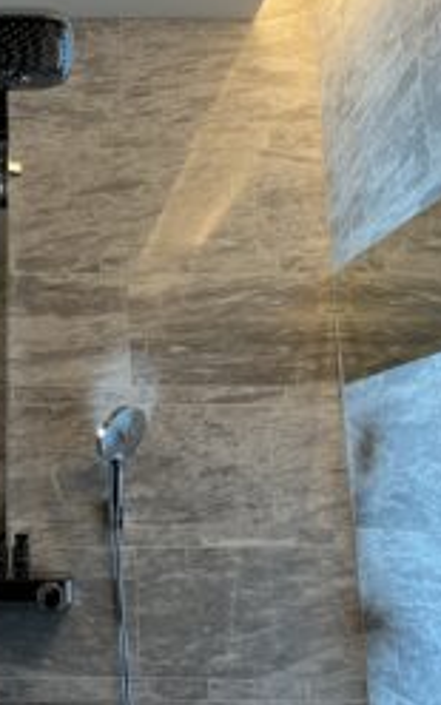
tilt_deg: +11.3
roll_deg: -0.4
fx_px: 769
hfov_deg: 30.1
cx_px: 14
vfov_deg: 49.2
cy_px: 327
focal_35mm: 40
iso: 200
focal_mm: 5.1
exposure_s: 1/49
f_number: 1.6
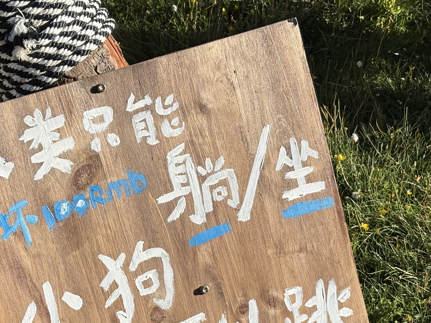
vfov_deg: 16.6
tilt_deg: -33.7
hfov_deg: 22.2
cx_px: 150
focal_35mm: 88
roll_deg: +6.2
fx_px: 1096
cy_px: 264
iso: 32
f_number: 1.6
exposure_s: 1/2283
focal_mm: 5.96
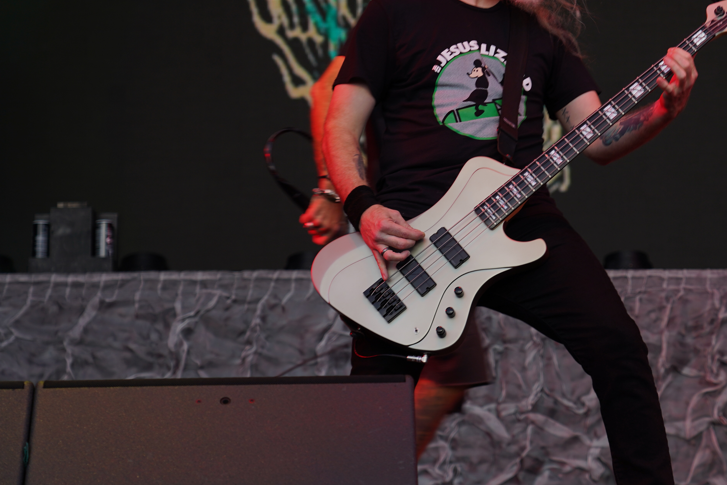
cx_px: 535
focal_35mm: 116
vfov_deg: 11.8
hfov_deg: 17.6
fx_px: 2342
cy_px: 129
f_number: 4.5
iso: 100
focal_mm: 73
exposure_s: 1/100
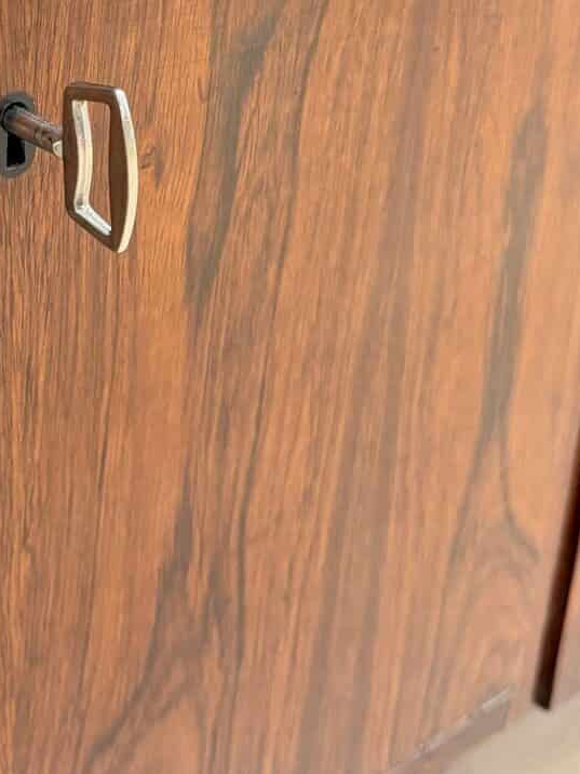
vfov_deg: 28.1
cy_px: 112
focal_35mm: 67
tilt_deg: -24.7
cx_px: 57
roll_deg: -0.8
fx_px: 1497
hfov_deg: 21.4
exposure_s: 1/50
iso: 500
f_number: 1.78
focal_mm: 6.76
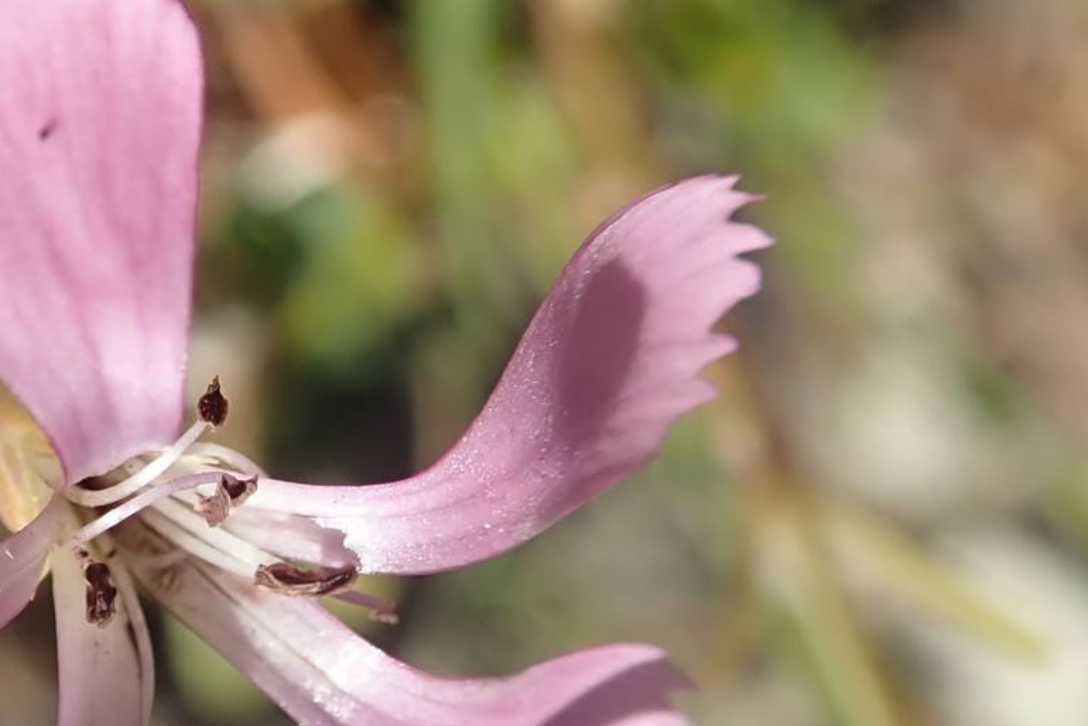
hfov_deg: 24.2
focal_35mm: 81
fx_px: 2449
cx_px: 81
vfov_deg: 16.7
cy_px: 640
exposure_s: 1/1000
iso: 100
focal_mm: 5.5
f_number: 3.2
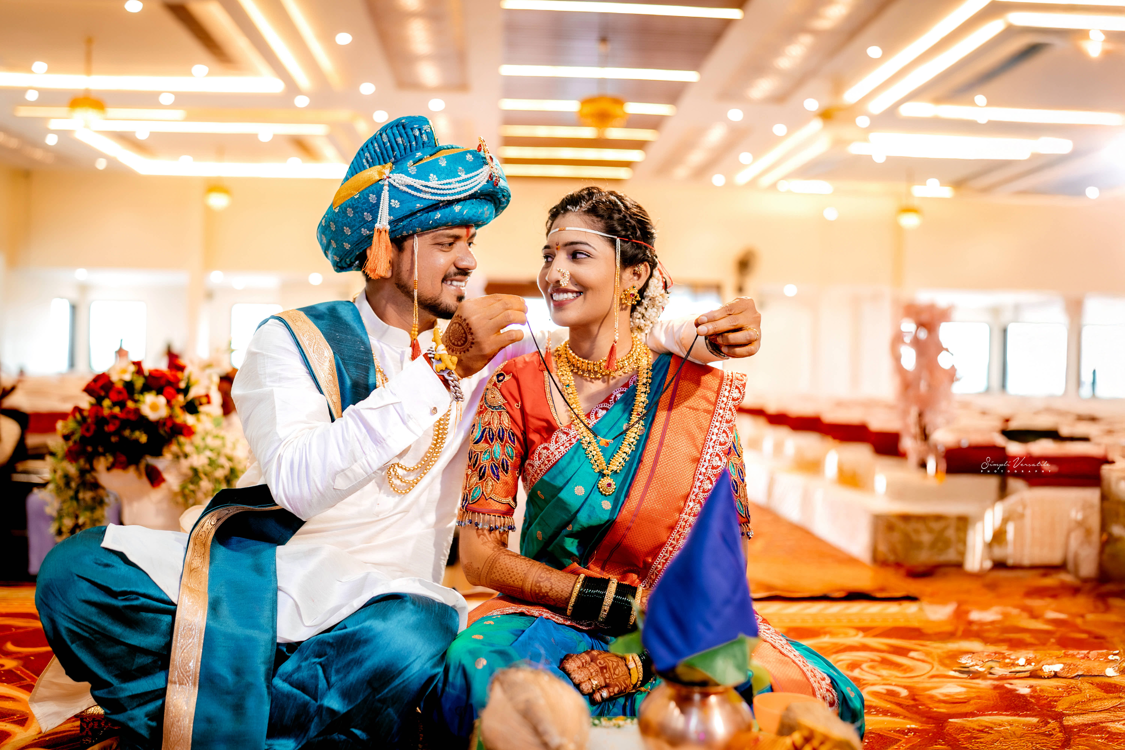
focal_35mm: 35
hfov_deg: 54.4
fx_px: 1094
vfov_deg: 37.9
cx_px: 562
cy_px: 375
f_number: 1.8
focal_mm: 35
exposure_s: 1/200
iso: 400
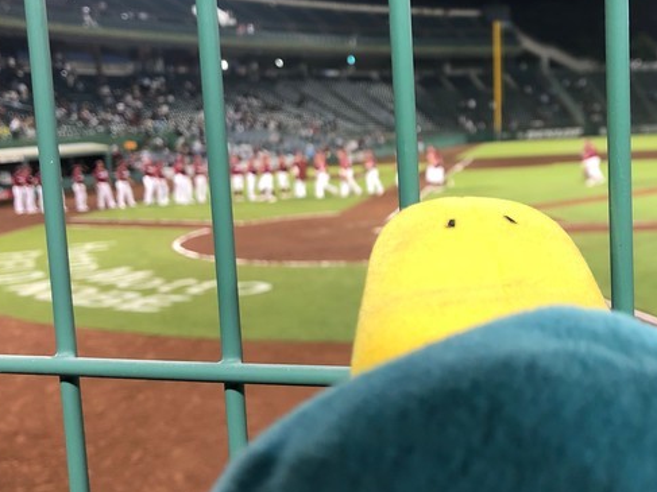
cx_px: 455
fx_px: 873
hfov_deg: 40.6
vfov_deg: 31.5
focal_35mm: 46
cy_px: 214
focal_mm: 3.99
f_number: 1.8
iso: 32
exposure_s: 1/30
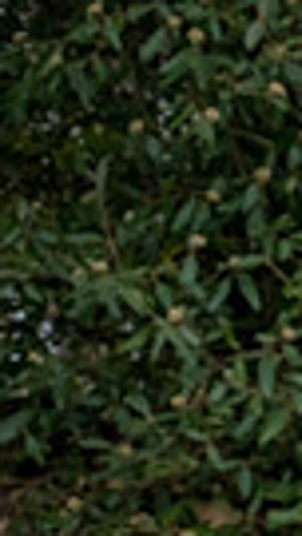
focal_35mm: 387
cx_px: 1085
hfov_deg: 3.1
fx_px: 5506
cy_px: 463
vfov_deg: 5.6
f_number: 9
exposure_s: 1/640
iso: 400
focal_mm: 86
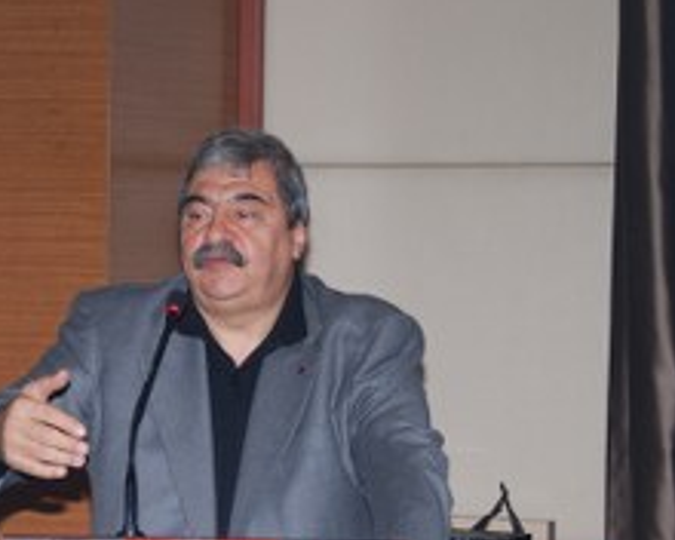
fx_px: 3336
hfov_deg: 11.5
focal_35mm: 167
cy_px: 365
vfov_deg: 9.2
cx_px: 184
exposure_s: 1/60
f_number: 5
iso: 200
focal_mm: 62
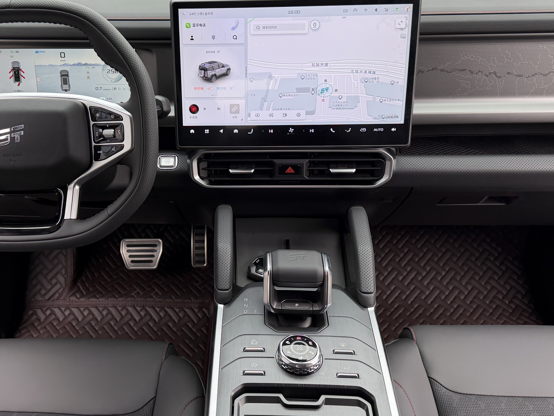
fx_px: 592
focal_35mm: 37
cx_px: 219
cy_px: 191
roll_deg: +1.3
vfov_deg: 38.6
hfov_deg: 49.8
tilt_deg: -33.4
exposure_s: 1/121
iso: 160
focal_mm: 6.76
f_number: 1.78
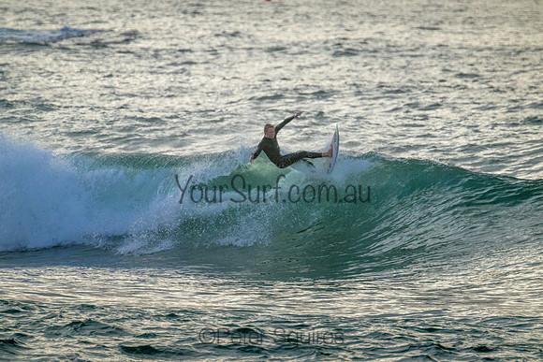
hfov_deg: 2.6
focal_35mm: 800
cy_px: 181
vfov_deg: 1.7
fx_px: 12069
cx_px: 272
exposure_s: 1/1000
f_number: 11
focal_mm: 800
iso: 3600
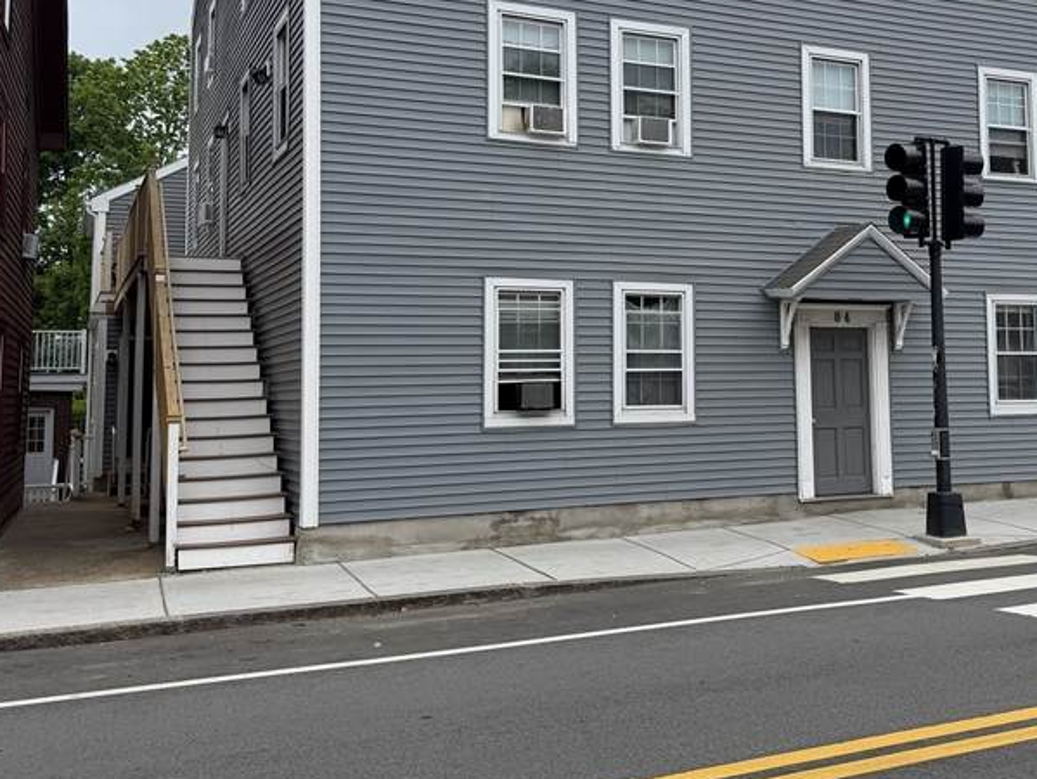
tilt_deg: +6.3
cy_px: 261
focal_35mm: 41
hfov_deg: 44.8
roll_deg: +0.4
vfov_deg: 34.8
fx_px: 1229
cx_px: 724
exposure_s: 1/3021
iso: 80
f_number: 1.78
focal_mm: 6.76
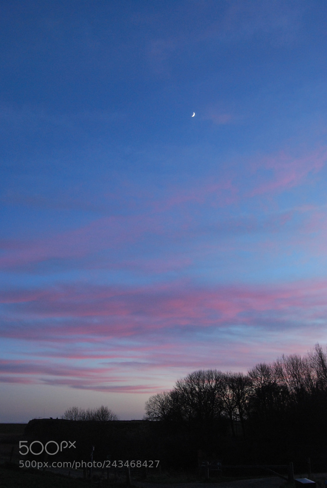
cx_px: 164
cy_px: 244
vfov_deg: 55.1
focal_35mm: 34
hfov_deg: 38.5
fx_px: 469
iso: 800
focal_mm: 23
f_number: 7.1
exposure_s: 1/50
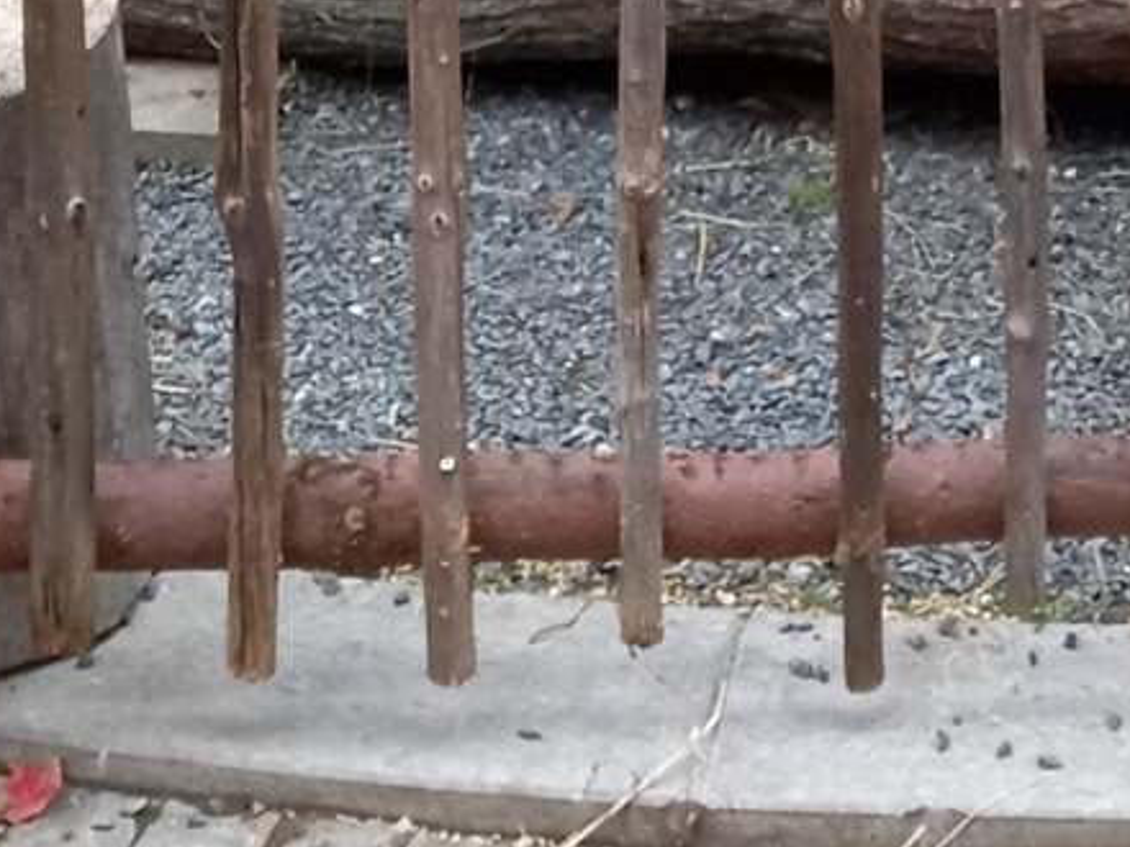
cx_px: 912
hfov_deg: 17.9
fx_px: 3558
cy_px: -957
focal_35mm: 109
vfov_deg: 11.8
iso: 250
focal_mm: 4.6
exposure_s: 1/33.3
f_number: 2
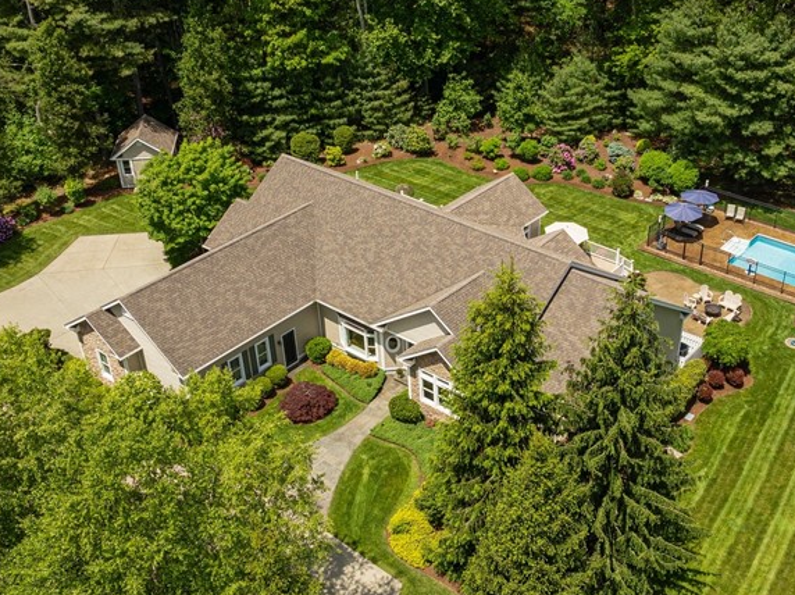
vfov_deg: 33.4
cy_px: 358
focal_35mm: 43
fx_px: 987
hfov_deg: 43.8
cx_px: 458
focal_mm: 12.29
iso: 100
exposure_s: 1/1600
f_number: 2.8
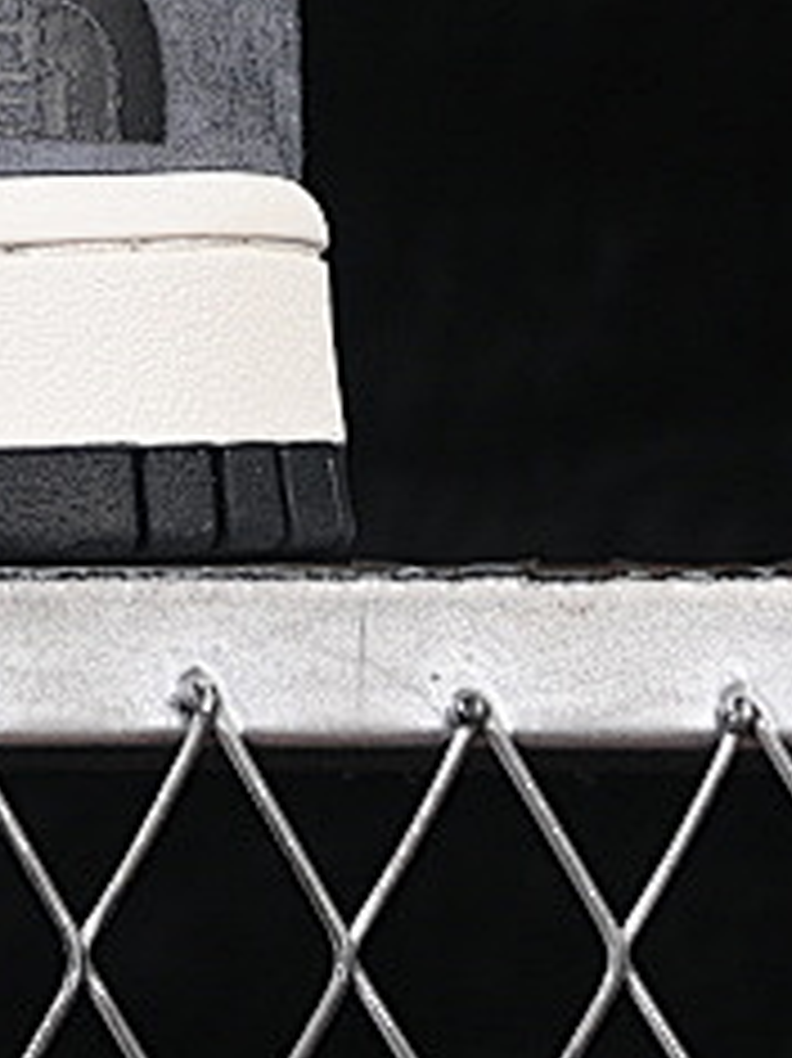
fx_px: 10137
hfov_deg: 4.4
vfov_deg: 5.9
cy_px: -446
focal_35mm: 332
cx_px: -1300
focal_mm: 50
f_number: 6.3
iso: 160
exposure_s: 1/60
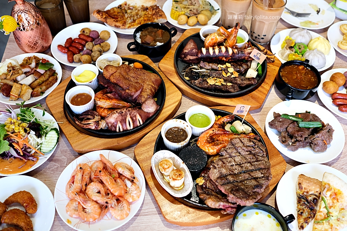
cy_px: 116
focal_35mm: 35
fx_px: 337
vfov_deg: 37.9
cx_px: 174
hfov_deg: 54.4
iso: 160
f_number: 2.8
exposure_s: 1/38
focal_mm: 23
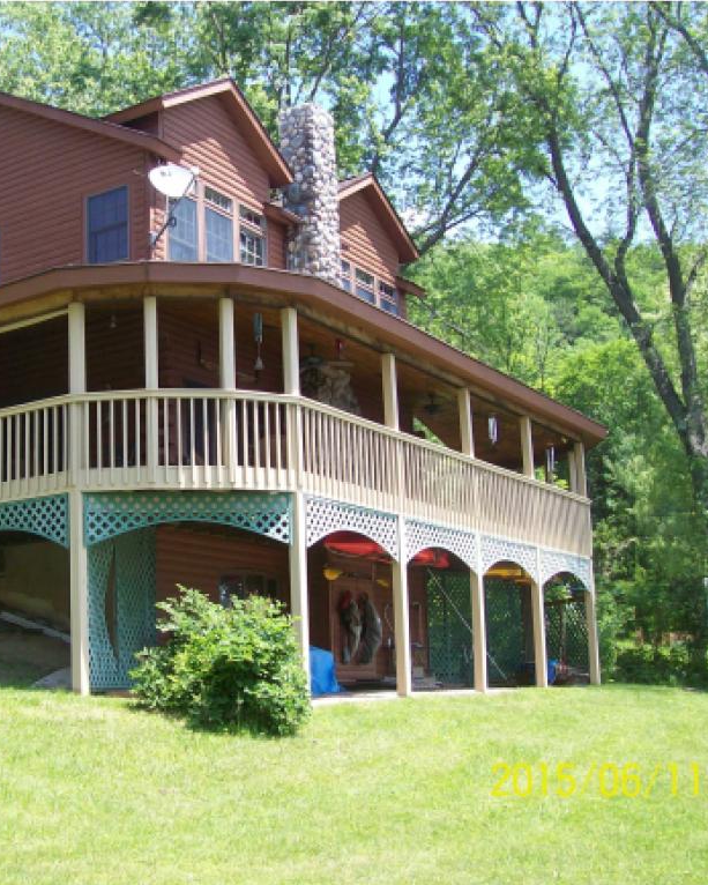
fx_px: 1231
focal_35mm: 47
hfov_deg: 31.5
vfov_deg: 39.5
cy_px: 443
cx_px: 174
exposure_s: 1/347
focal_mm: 6
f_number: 2.7
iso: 80
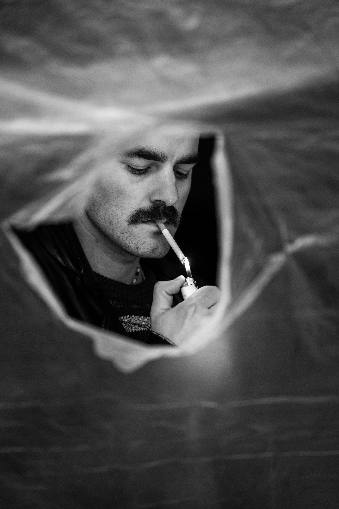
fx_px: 924
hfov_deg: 20.8
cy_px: 254
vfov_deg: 30.8
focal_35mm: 65
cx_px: 170
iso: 800
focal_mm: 65.4
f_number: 2.8
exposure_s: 1/160
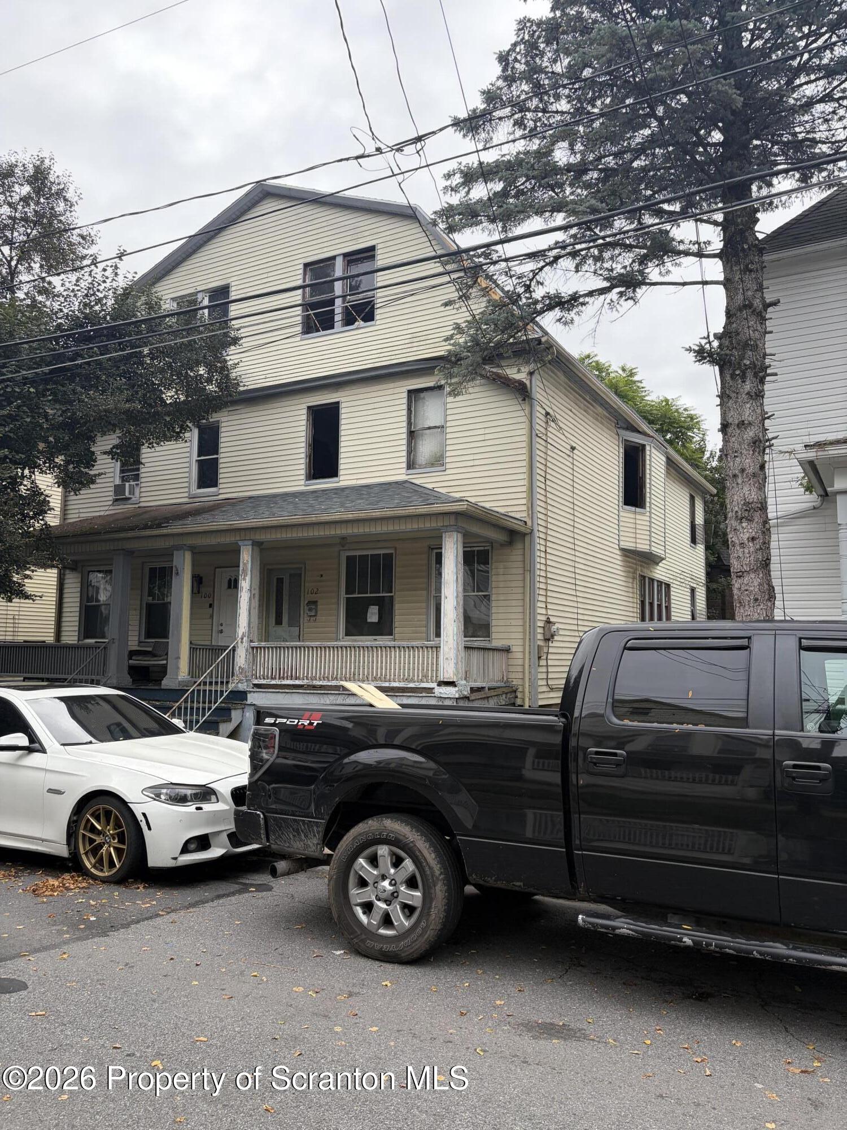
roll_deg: +0.3
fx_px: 848
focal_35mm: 26
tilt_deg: +6.8
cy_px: 565
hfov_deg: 53.1
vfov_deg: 67.3
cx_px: 424
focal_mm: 5.96
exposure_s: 1/1364
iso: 64
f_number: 1.6
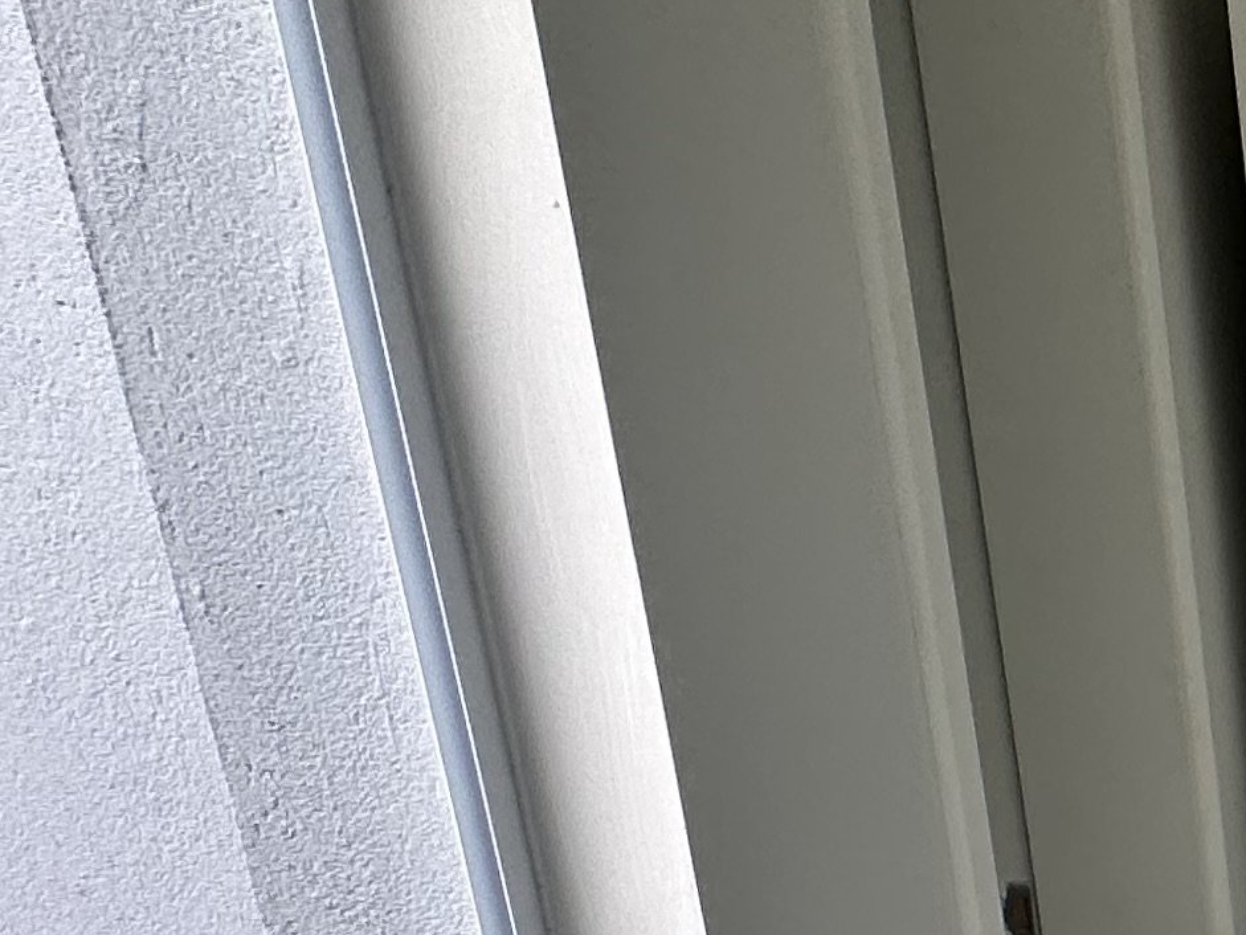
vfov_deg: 22.8
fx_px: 2160
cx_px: 2330
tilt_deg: -19.1
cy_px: 1057
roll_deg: -3.3
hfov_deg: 20.5
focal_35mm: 60
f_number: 2.2
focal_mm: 2.22
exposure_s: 1/99
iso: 40
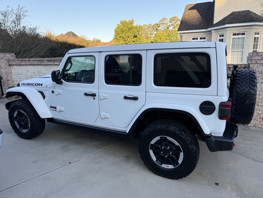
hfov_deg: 71.6
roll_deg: +1.5
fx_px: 182
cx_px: 132
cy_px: 99
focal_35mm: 24
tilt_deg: -13.7
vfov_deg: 56.8
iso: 80
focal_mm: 6.76
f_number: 1.78
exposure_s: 1/532
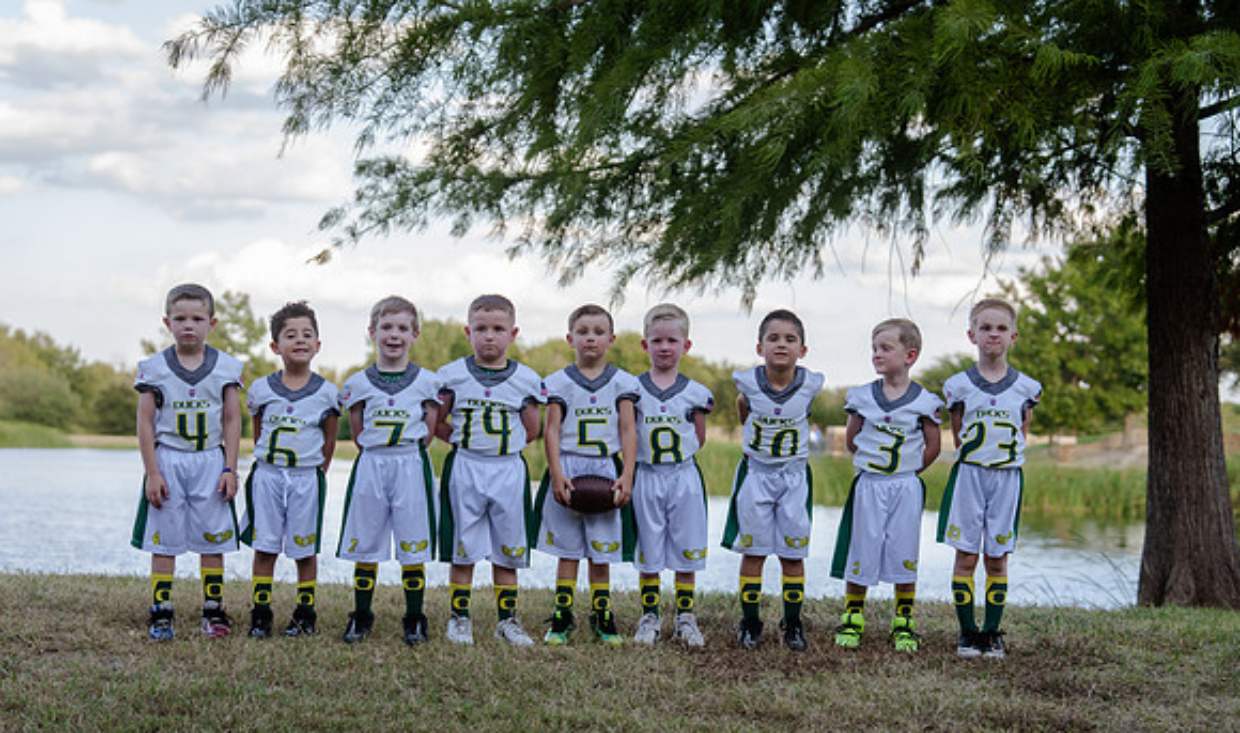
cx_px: 620
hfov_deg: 27.4
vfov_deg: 16.4
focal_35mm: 76
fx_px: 2545
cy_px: 413
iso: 250
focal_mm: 72
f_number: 3.5
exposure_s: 1/400
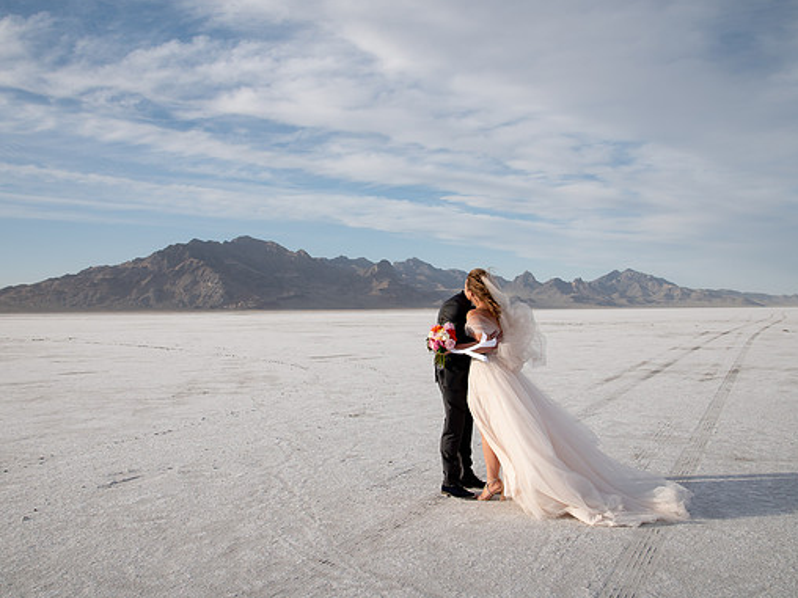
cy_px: 297
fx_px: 784
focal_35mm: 34
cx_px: 380
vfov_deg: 41.8
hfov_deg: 53.9
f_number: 8
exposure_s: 1/800
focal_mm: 31
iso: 200
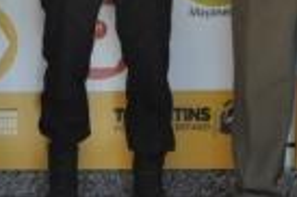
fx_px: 1249
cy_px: -115
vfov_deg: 8.8
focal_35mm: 152
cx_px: 0
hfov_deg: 13.4
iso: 800
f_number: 10
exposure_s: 1/400
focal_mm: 31
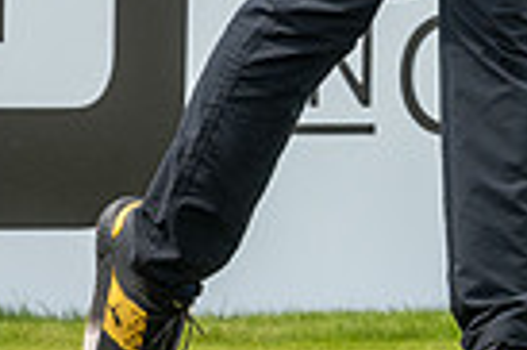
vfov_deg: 1.0
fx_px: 20616
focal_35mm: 1410
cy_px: -335
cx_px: 969
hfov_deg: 1.5
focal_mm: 300
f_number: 7.1
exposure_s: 1/1000
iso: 200
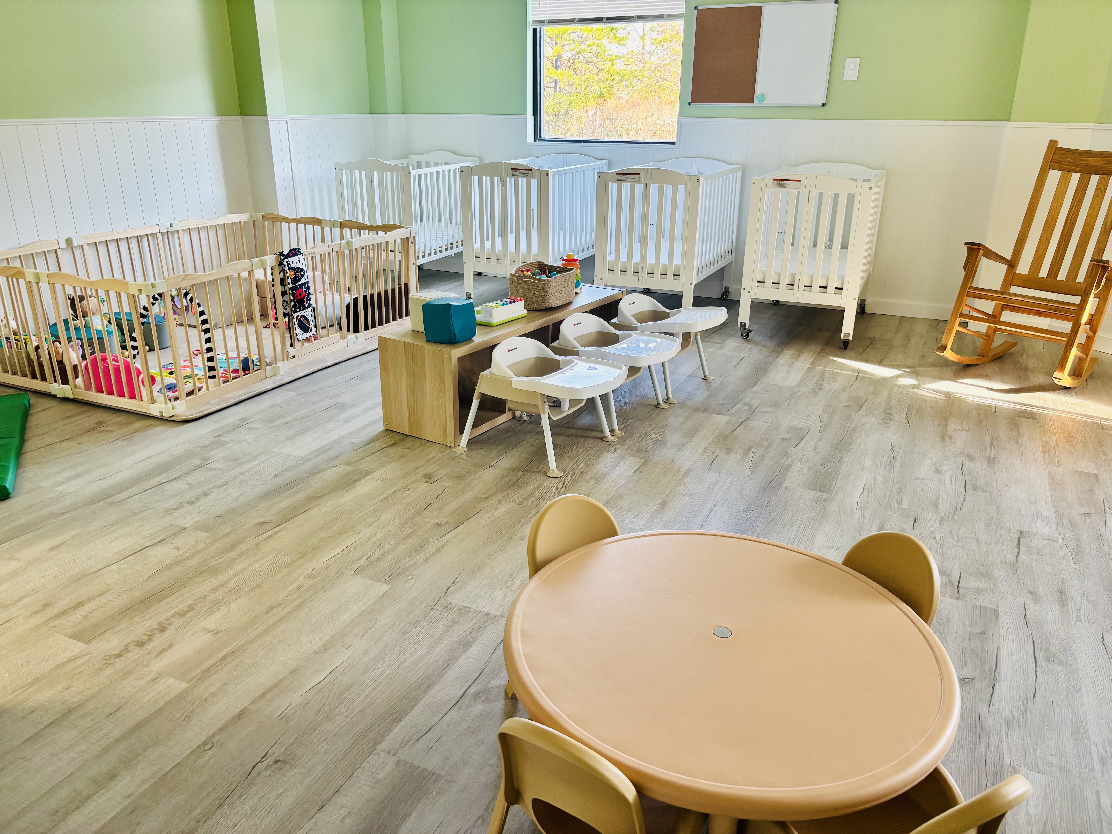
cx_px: 556
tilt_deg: -21.1
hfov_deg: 67.3
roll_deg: -0.5
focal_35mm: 26
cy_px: 417
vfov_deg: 53.1
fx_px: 835
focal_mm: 5.96
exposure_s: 1/60
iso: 100
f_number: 1.6
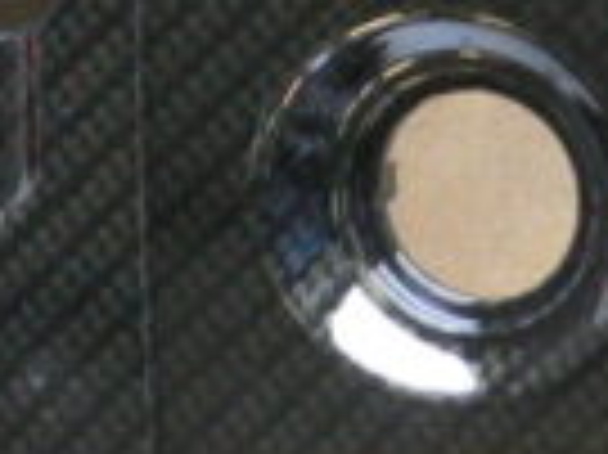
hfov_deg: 9.5
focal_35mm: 207
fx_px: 3633
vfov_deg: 6.9
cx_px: 99
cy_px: -450
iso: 200
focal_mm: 5.8
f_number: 2.8
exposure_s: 1/13
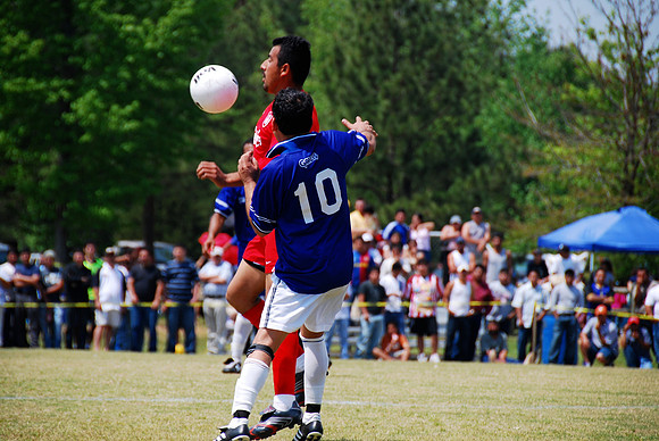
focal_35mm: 255
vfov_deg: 5.4
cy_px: 220
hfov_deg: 8.1
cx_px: 330
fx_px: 4673
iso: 100
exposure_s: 1/320
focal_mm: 170
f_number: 5.6
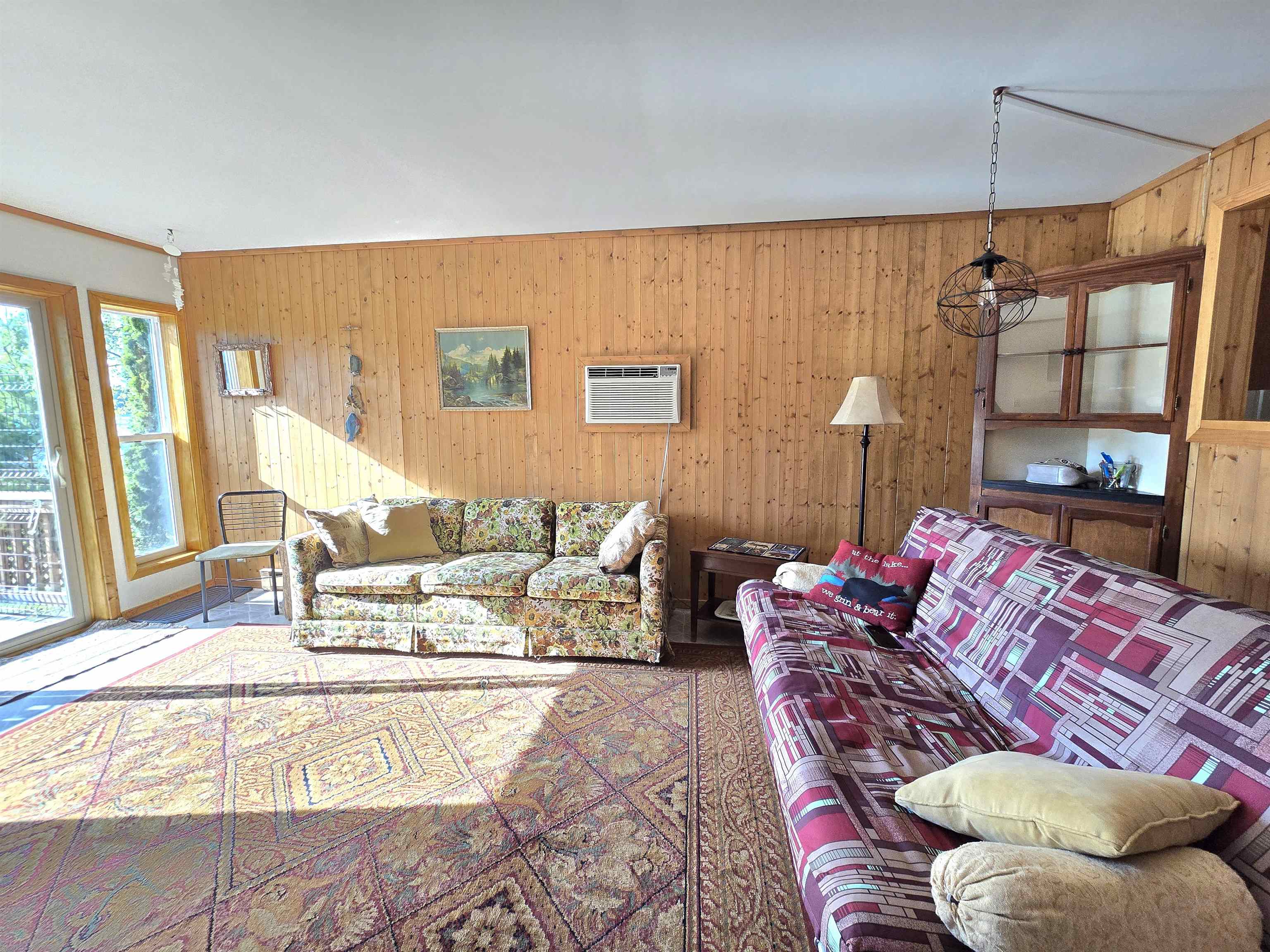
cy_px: 476
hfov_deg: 106.2
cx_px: 635
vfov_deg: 89.9
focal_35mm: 13
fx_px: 477
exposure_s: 1/60.2
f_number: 2.2
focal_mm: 2.2
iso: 100
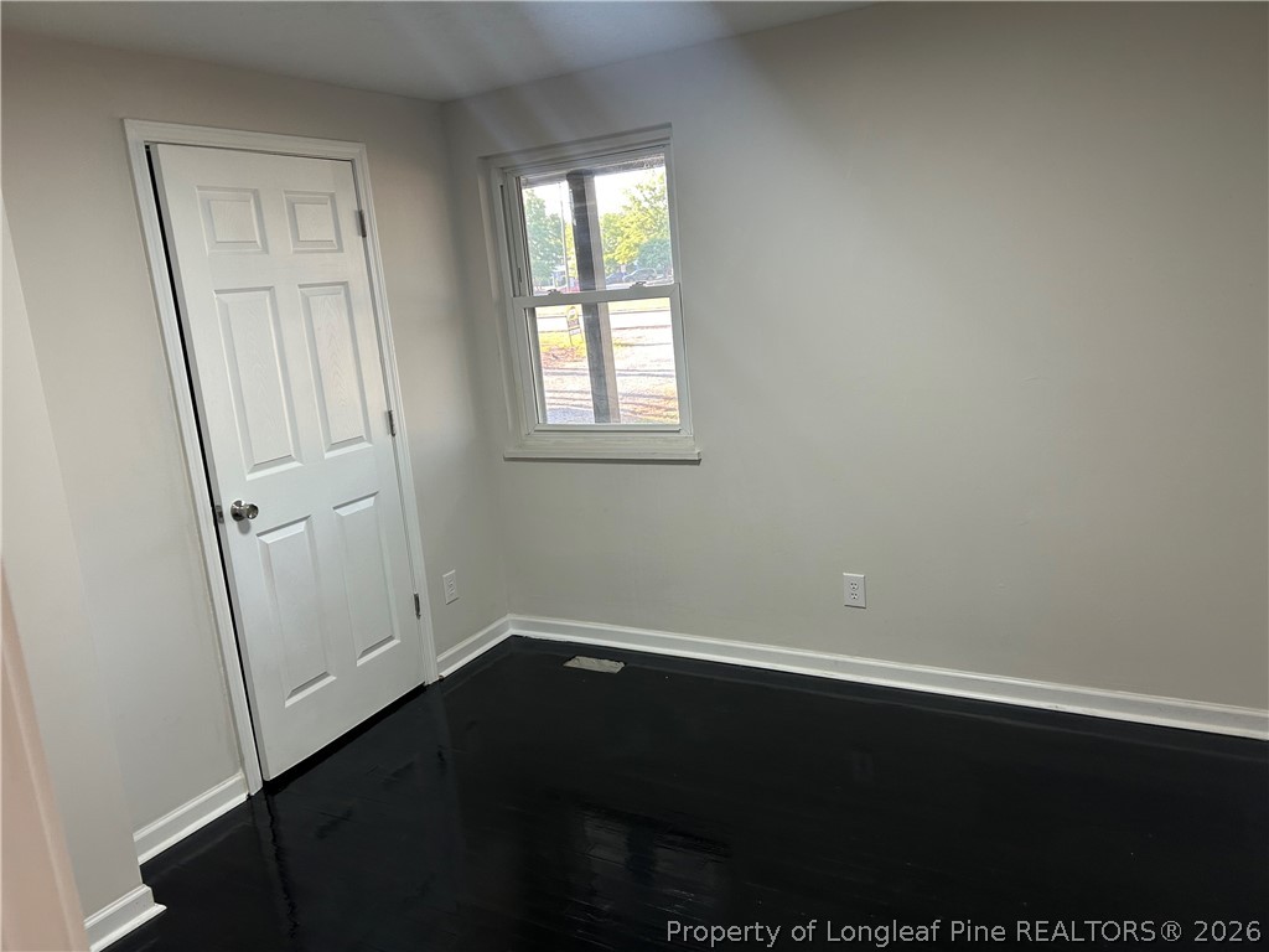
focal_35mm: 26
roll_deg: +5.8
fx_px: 953
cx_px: 634
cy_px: 476
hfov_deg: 67.3
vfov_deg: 53.1
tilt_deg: -10.4
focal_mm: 5.7
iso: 100
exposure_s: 1/120
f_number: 1.5
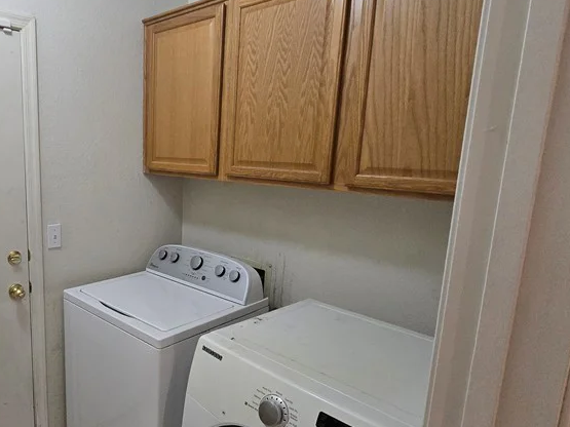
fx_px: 395
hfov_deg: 67.7
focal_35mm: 24
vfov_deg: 56.7
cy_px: 231
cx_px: 153
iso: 640
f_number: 2.2
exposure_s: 1/100
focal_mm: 2.2
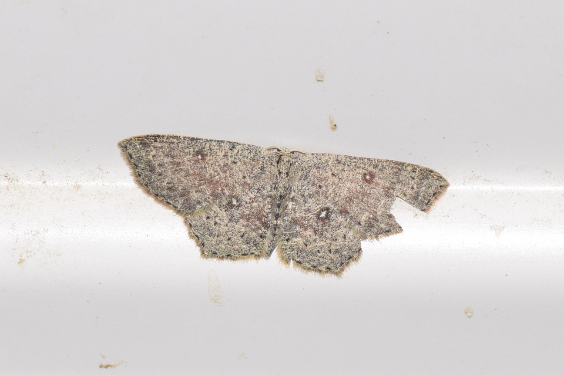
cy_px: 188
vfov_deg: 6.5
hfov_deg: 9.8
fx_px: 3290
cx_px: 282
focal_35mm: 210
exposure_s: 1/60
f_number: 13
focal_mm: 140
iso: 100
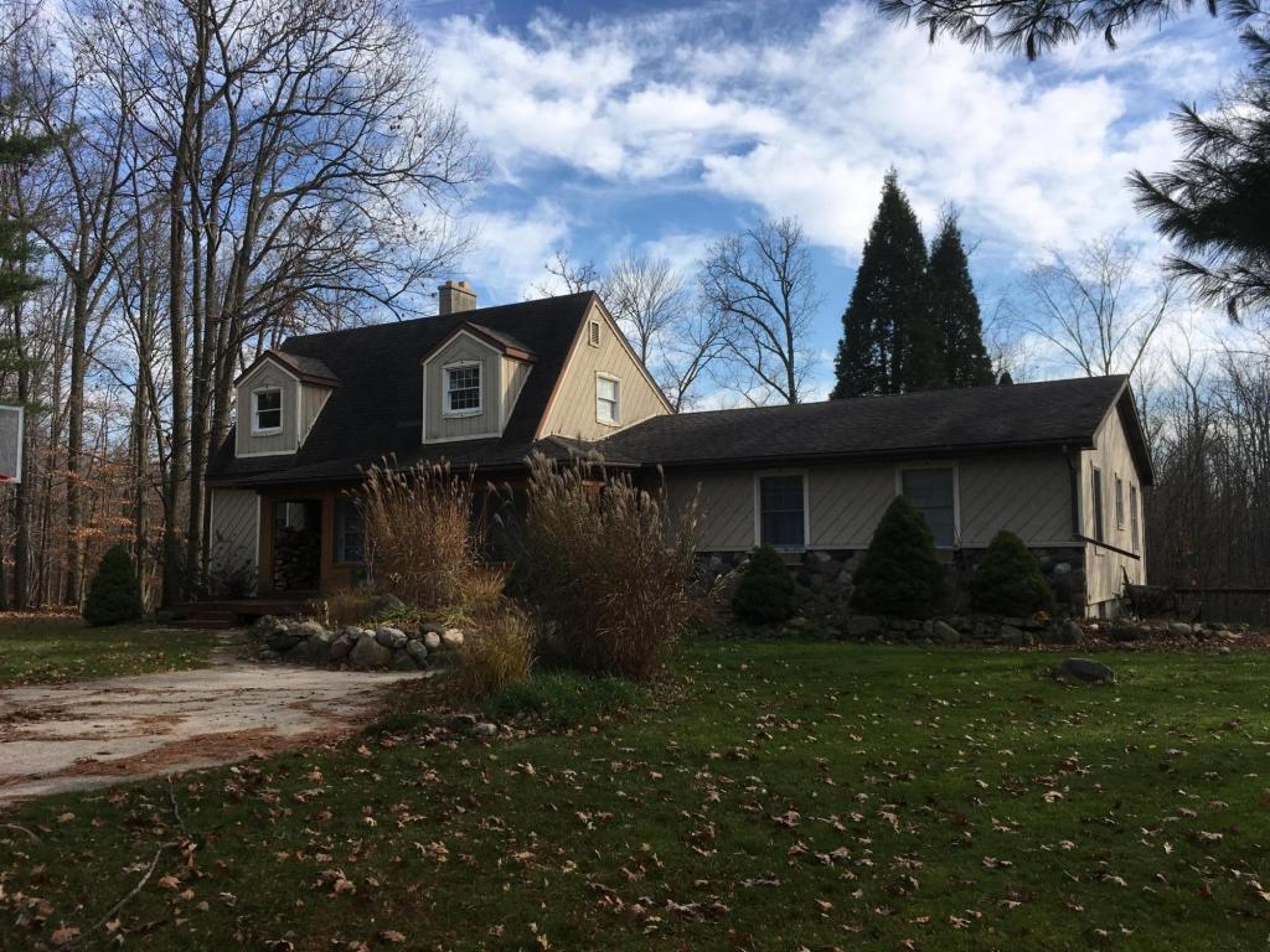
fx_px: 1064
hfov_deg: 61.7
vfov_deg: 48.2
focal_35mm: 29
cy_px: 476
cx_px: 635
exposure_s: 1/1202
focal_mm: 4.15
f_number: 2.2
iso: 25
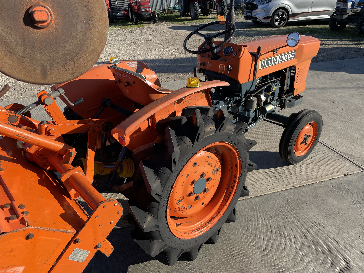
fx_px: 273
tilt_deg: -27.6
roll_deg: +2.3
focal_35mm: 26
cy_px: 136
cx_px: 182
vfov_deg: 53.1
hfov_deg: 67.3
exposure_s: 1/1715
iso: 32
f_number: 1.6
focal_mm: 4.2
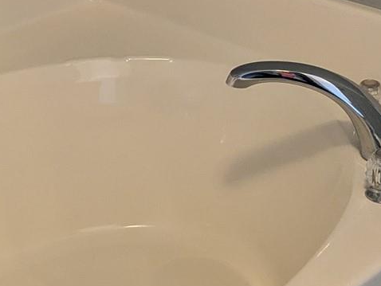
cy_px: 18
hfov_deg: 18.3
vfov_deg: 13.7
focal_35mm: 107
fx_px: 1178
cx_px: 123
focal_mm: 5.43
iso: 85
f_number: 1.89
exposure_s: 1/60
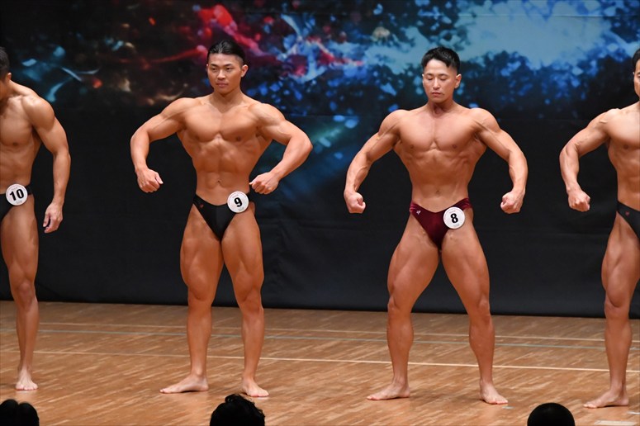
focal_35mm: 285
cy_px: 213
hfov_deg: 7.2
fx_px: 5064
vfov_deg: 4.8
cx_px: 320
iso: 6400
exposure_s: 1/400
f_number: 5.6
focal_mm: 190
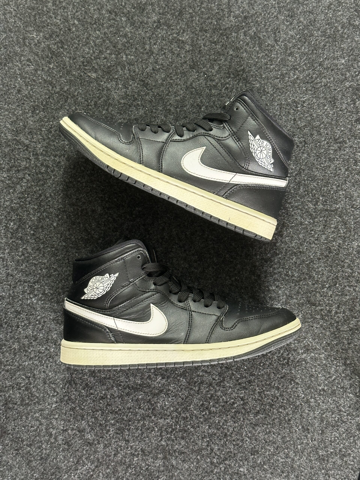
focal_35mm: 48
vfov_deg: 39.7
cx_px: 180
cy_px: 240
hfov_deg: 30.3
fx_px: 666
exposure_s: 1/33
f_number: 1.78
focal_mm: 6.86
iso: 320
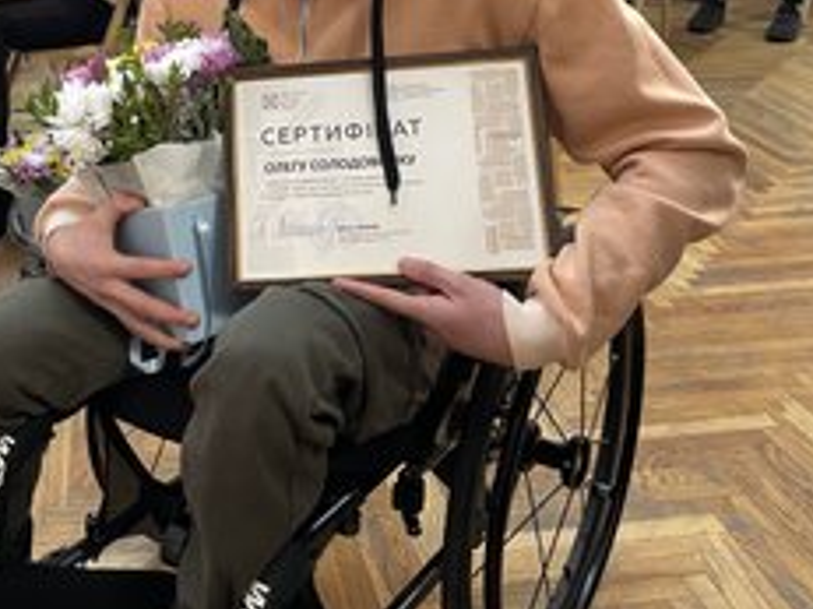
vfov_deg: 31.4
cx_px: 229
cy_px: 130
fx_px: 1056
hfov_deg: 41.2
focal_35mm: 45
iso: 250
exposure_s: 1/50
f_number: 1.6
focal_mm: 4.2
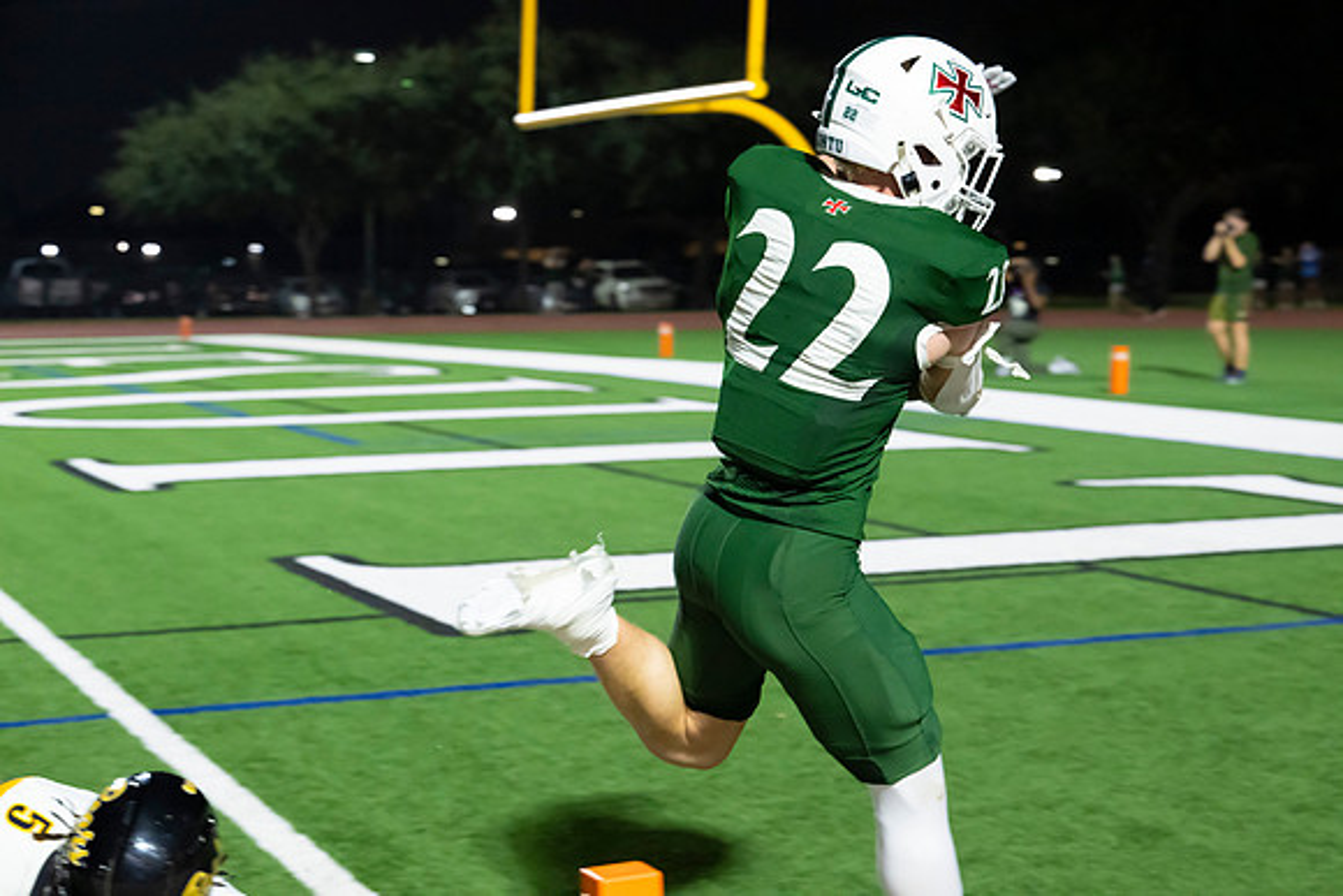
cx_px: 672
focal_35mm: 70
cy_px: 448
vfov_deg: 19.5
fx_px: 2612
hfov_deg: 28.8
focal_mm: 70
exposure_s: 1/500
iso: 10000
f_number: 5.6
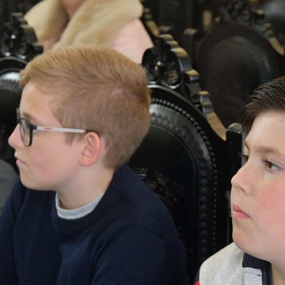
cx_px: 157
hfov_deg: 17.4
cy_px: 170
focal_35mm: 100
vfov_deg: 17.4
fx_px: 931
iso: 1800
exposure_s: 1/125
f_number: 4.5
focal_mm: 38
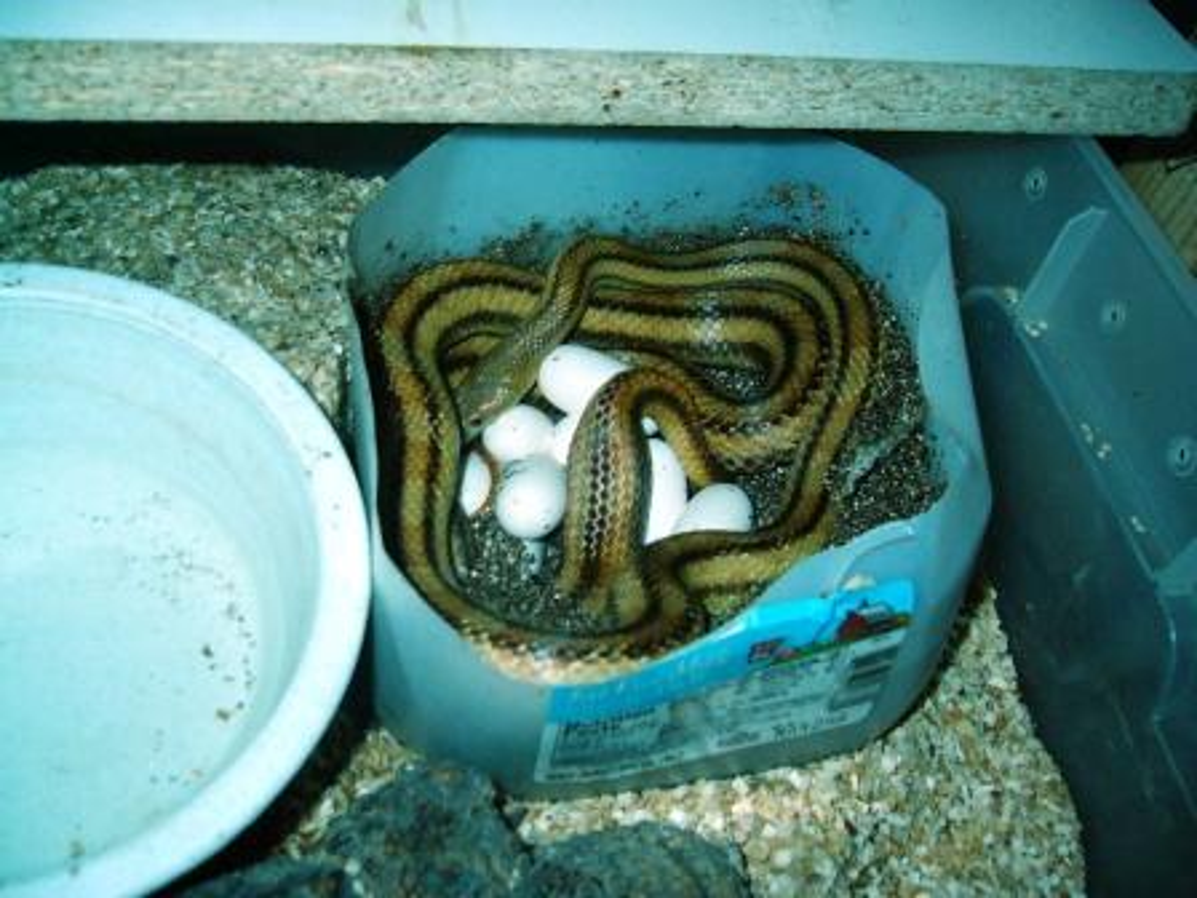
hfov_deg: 52.6
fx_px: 1210
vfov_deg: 40.7
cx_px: 598
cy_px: 449
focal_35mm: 35
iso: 200
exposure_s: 1/100
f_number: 2.8
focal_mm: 5.8
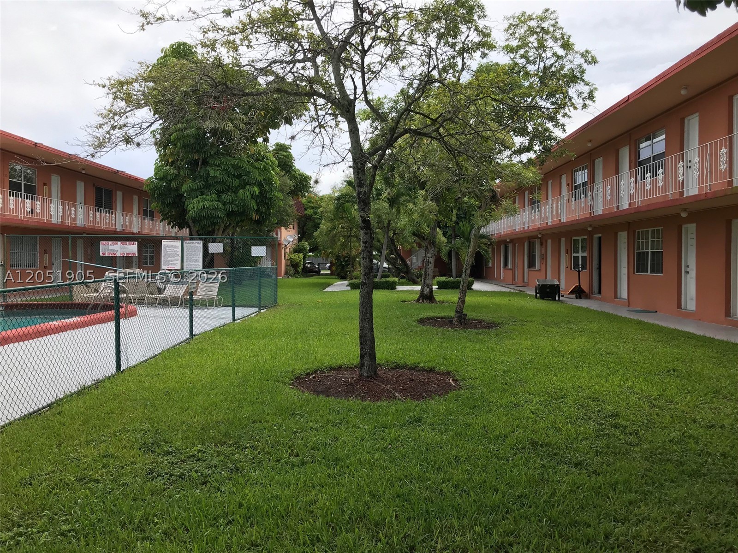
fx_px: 597
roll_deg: -0.7
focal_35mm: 28
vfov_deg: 49.7
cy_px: 276
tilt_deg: -0.7
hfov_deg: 63.4
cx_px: 369
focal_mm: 3.99
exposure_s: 1/1114
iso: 20
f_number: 1.8
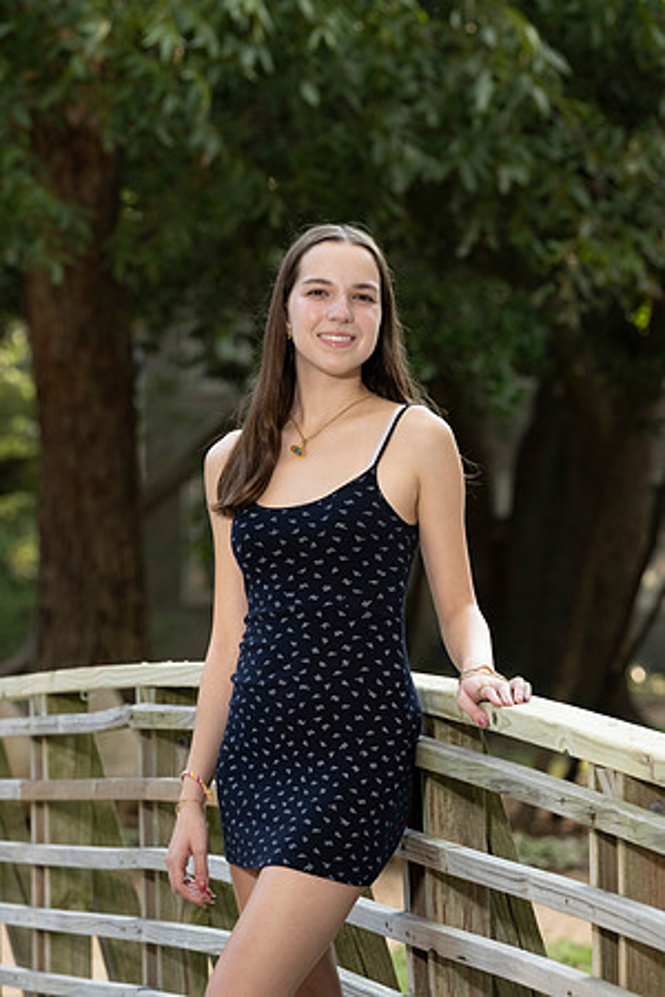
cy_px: 498
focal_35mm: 200
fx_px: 5541
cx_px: 332
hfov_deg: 6.9
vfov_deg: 10.3
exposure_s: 1/200
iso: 1250
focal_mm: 200
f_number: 8
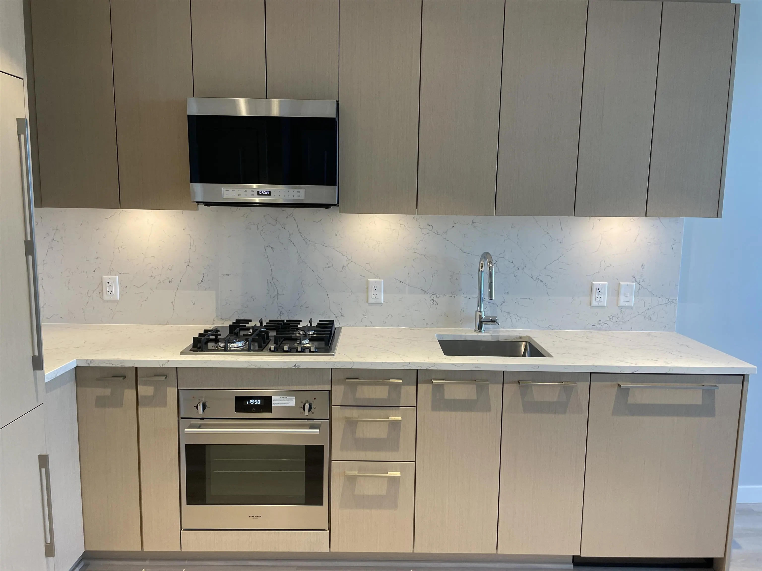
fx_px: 572
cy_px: 286
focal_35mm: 26
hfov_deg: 67.3
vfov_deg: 53.1
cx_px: 381
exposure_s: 1/120
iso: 100
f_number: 1.6
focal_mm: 4.2
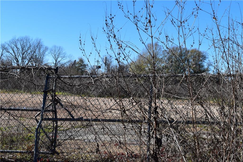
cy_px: 81
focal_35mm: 57
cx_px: 122
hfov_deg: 35.1
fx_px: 385
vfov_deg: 23.8
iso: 400
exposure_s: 1/500
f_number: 11
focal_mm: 38
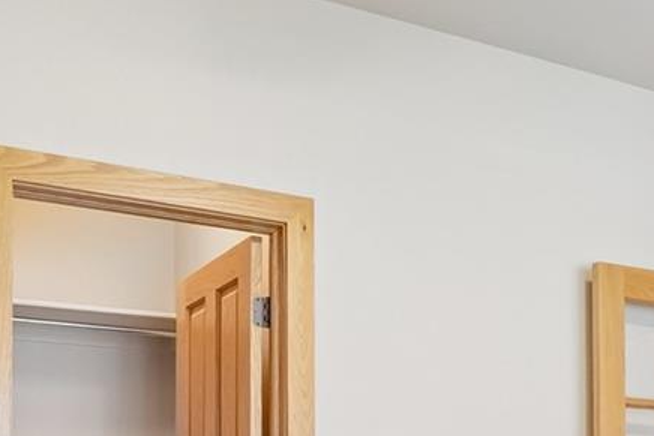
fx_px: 999
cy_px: 556
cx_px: 524
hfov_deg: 35.1
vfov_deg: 22.3
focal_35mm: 55
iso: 400
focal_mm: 10
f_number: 8
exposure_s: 1/8
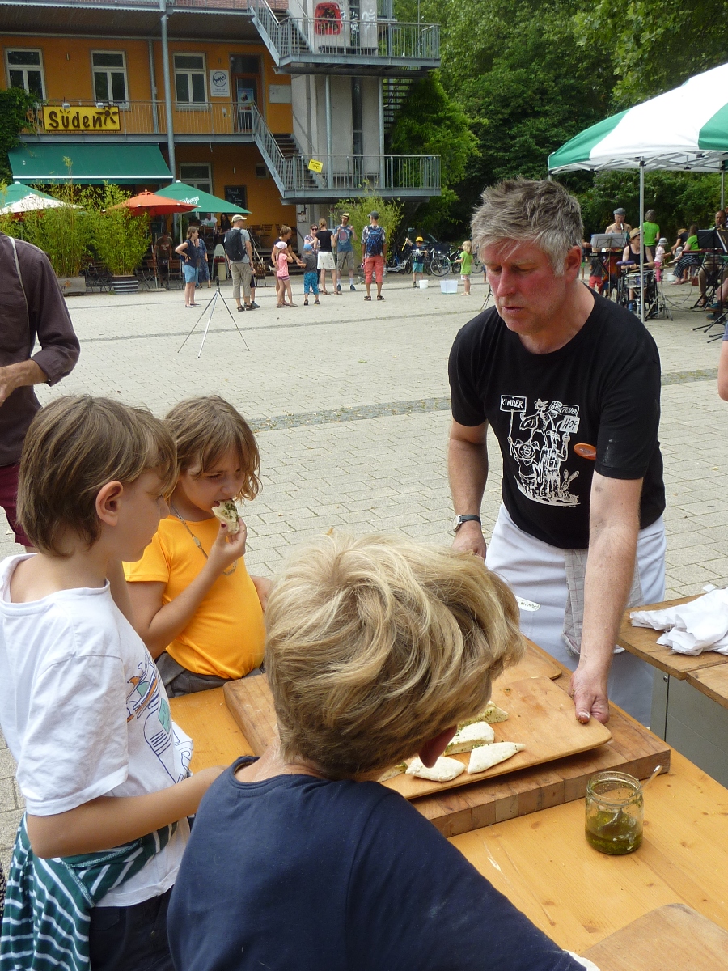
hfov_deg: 39.7
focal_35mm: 36
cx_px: 364
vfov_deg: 51.4
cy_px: 486
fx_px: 1009
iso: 80
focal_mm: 5
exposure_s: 1/160
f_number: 4
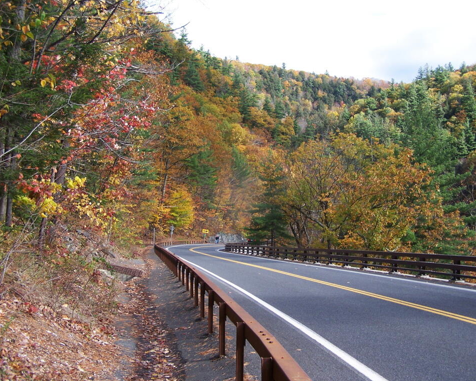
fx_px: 564
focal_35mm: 40
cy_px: 192
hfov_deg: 45.8
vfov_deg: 37.3
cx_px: 252
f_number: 2.8
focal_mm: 6.3
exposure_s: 1/500
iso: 80
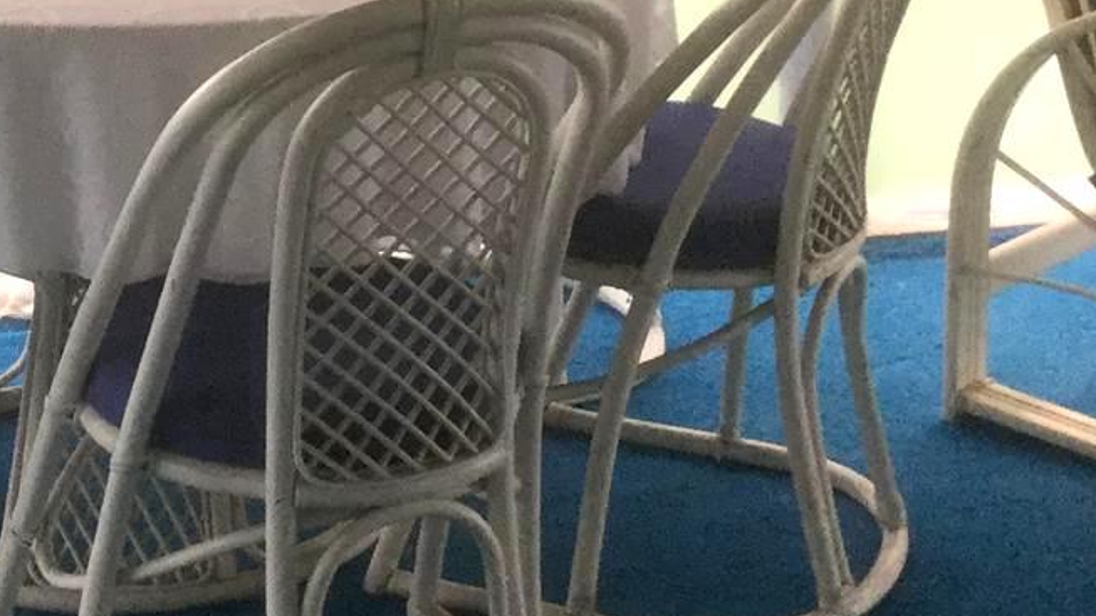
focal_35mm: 106
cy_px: 144
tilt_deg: -18.2
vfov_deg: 11.4
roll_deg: -1.9
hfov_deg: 20.0
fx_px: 3080
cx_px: 223
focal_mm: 3.3
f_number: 2.4
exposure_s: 1/30
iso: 25
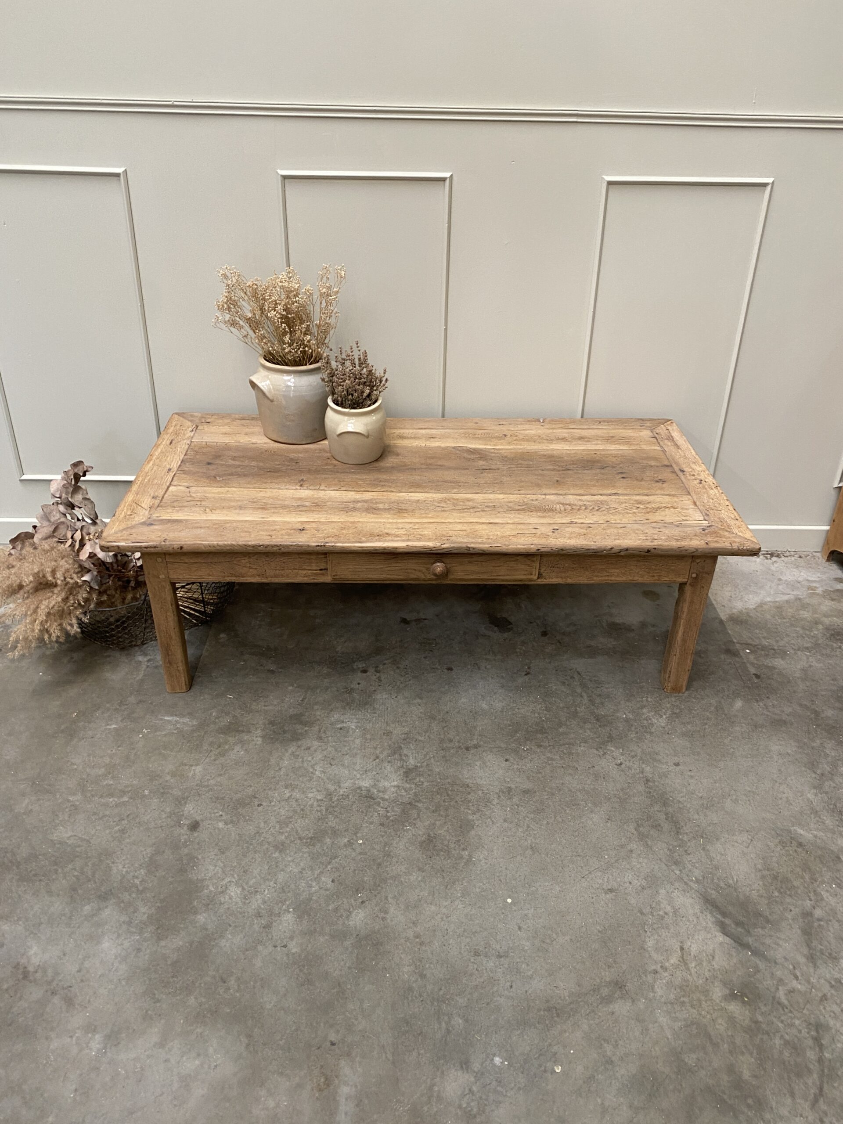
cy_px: 562
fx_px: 844
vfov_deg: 67.3
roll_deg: -0.6
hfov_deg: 53.1
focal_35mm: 26
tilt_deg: -30.0
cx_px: 422
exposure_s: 1/50
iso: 125
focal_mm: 4.25
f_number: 1.8
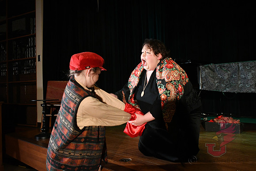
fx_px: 235
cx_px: 128
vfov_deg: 40.0
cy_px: 86
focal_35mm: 33
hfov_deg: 57.2
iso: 5000
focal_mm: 22
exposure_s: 1/160
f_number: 5.6
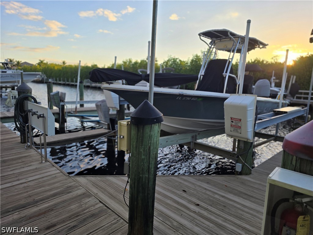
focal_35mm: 23
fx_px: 208
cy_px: 118
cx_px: 156
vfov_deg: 58.9
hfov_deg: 73.9
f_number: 1.7
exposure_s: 1/277
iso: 12
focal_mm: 6.3
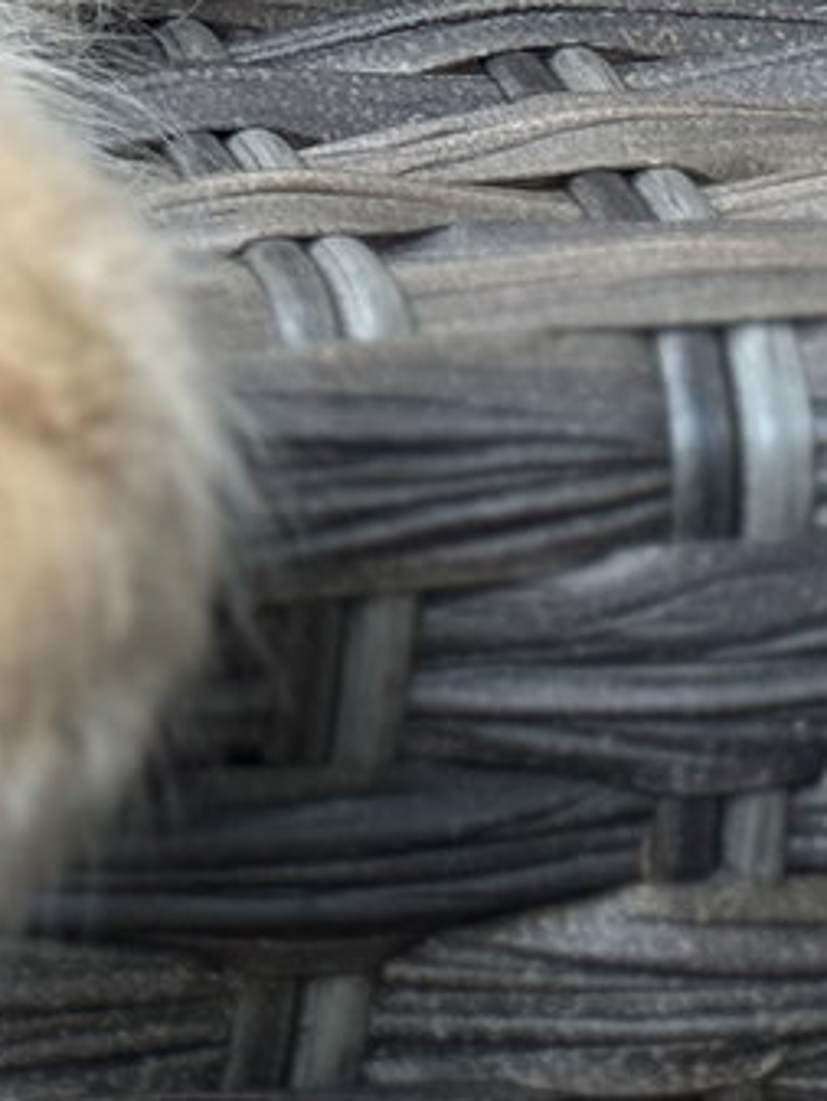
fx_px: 7258
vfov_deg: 8.6
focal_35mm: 228
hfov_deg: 6.4
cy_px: -114
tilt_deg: -24.1
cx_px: -781
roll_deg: +3.4
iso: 125
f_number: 1.78
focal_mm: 6.76
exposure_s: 1/60
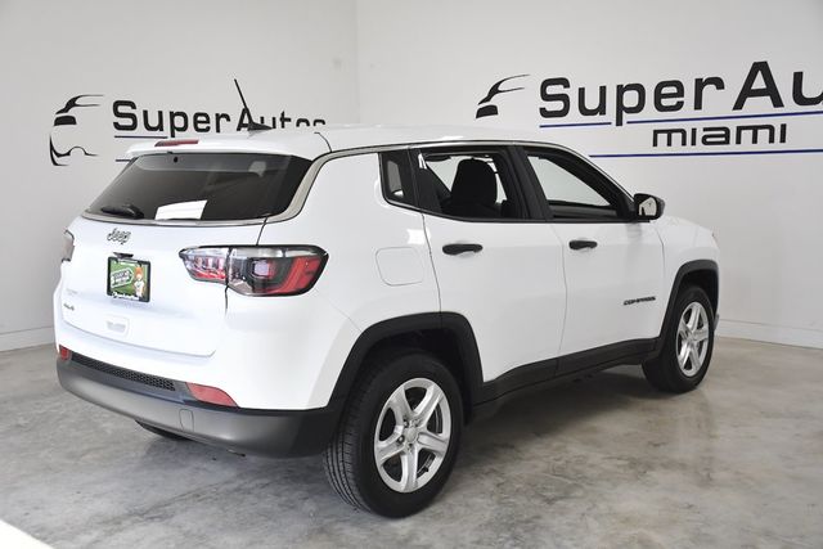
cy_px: 274
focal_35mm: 39
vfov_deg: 34.2
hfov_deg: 49.5
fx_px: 892
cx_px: 412
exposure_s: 1/2500
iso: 1250
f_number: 4
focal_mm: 26
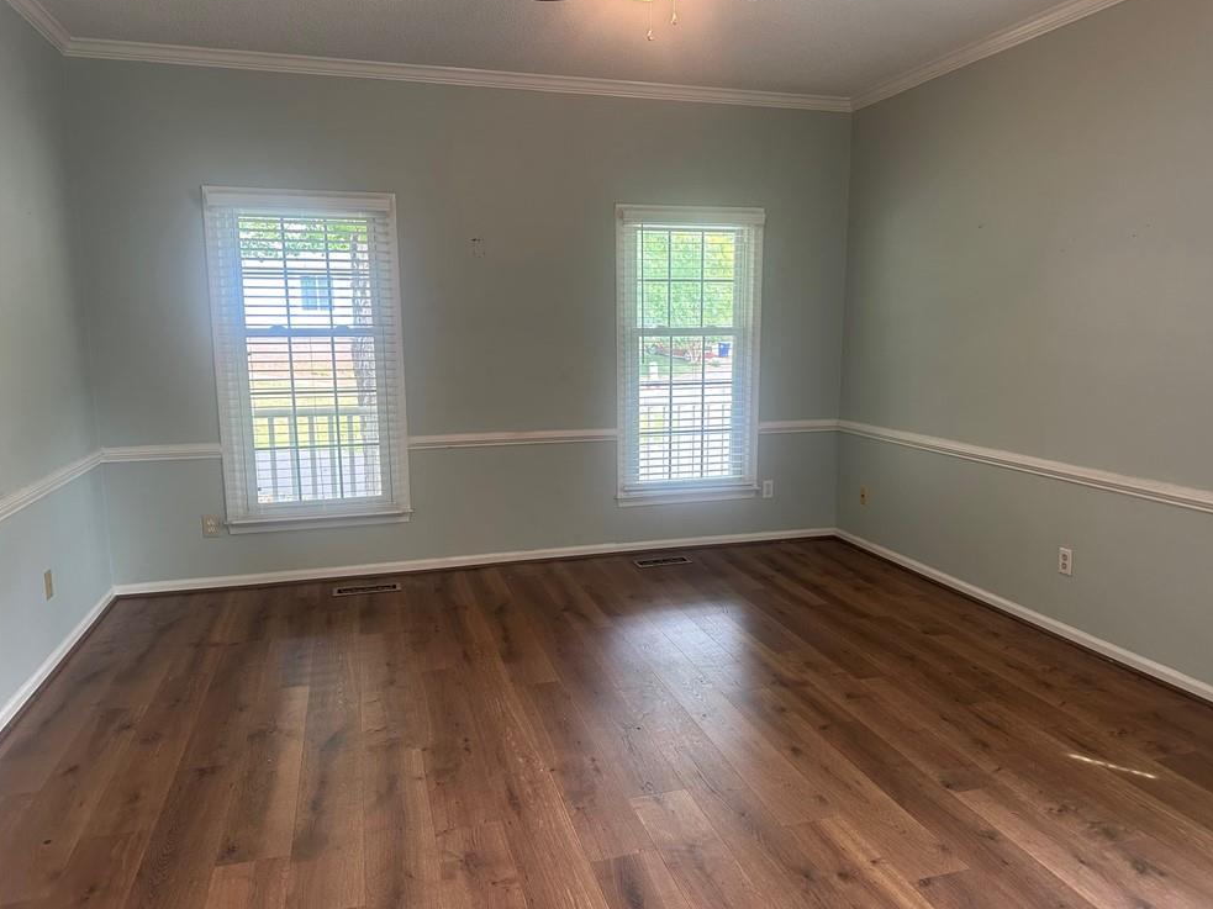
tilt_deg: -8.0
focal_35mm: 25
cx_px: 623
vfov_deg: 54.9
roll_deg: +0.4
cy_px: 455
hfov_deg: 69.4
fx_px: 876
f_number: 1.78
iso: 200
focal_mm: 6.86
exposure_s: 1/60
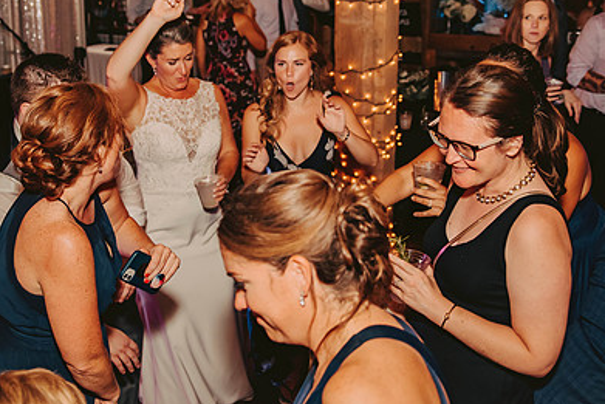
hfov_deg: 42.7
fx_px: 773
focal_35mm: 46
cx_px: 274
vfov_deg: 29.0
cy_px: 131
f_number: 2.8
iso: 1000
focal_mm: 31
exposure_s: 1/160
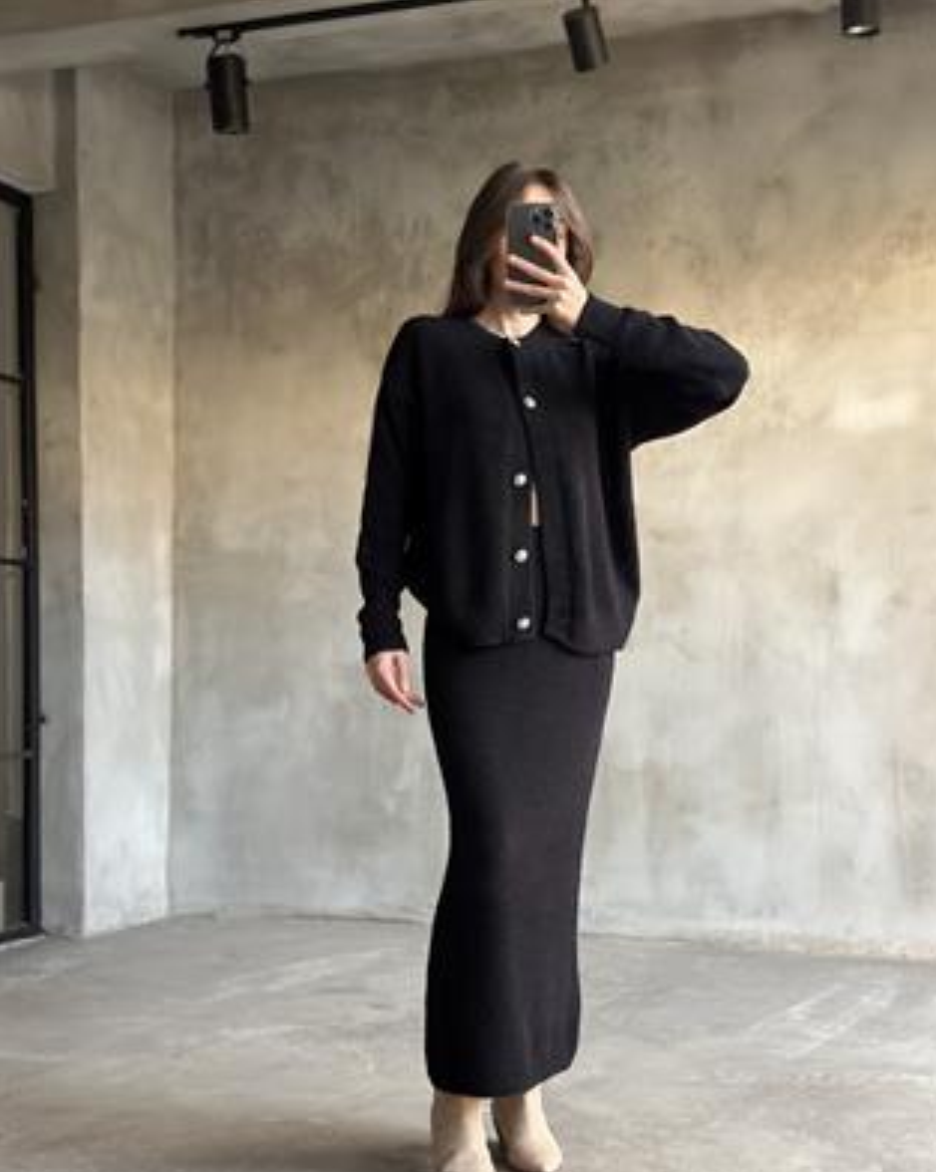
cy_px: 634
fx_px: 1768
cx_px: 475
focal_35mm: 51
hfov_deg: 29.7
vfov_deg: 36.7
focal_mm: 6.86
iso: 400
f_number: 1.78
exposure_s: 1/60
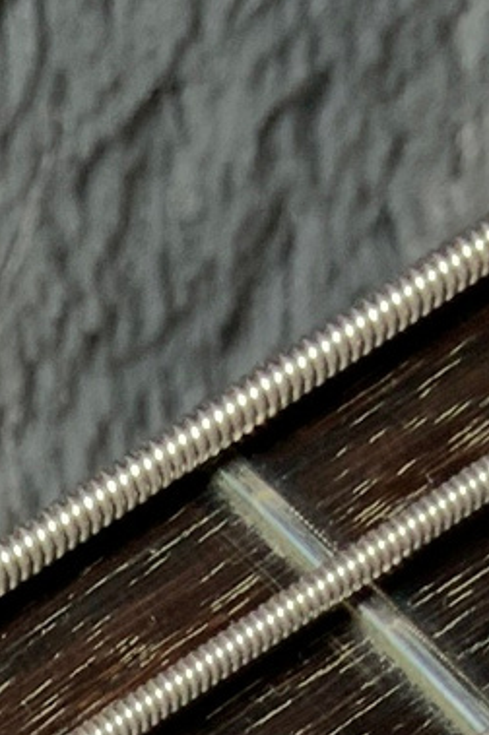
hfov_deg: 6.2
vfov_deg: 9.1
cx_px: -968
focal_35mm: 204
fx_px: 4164
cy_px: 1722
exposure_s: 1/104
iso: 20
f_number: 1.8
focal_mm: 3
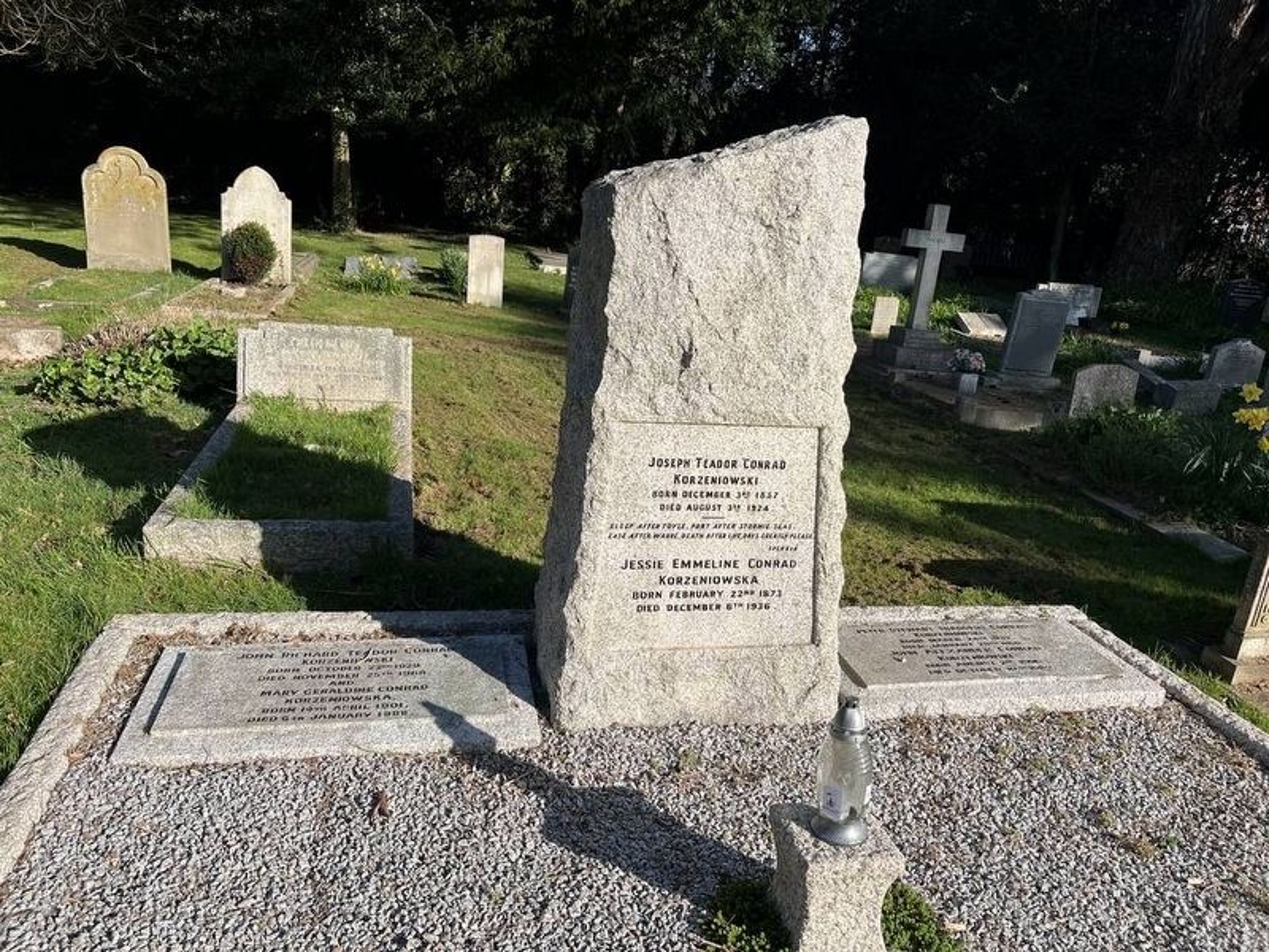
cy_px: 476
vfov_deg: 53.1
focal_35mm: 26
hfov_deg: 67.3
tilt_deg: -15.9
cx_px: 634
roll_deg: -5.4
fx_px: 953
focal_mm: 5.1
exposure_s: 1/3049
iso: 50
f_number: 1.6
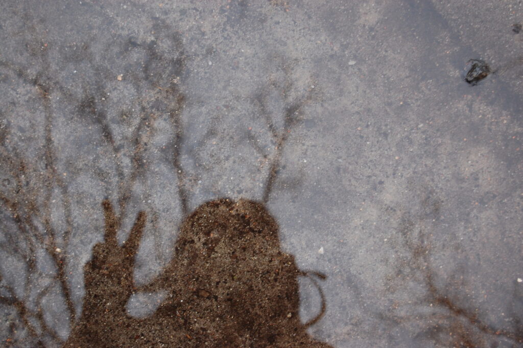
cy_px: 174
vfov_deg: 16.5
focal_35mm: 82
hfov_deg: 24.6
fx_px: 1198
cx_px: 262
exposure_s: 1/80
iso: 400
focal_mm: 55
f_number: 5.6
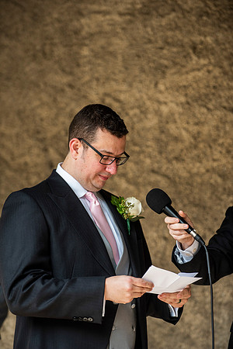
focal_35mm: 170
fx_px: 1650
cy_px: 174
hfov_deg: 8.1
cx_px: 116
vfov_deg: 12.1
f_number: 3.5
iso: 400
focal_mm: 170
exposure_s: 1/500
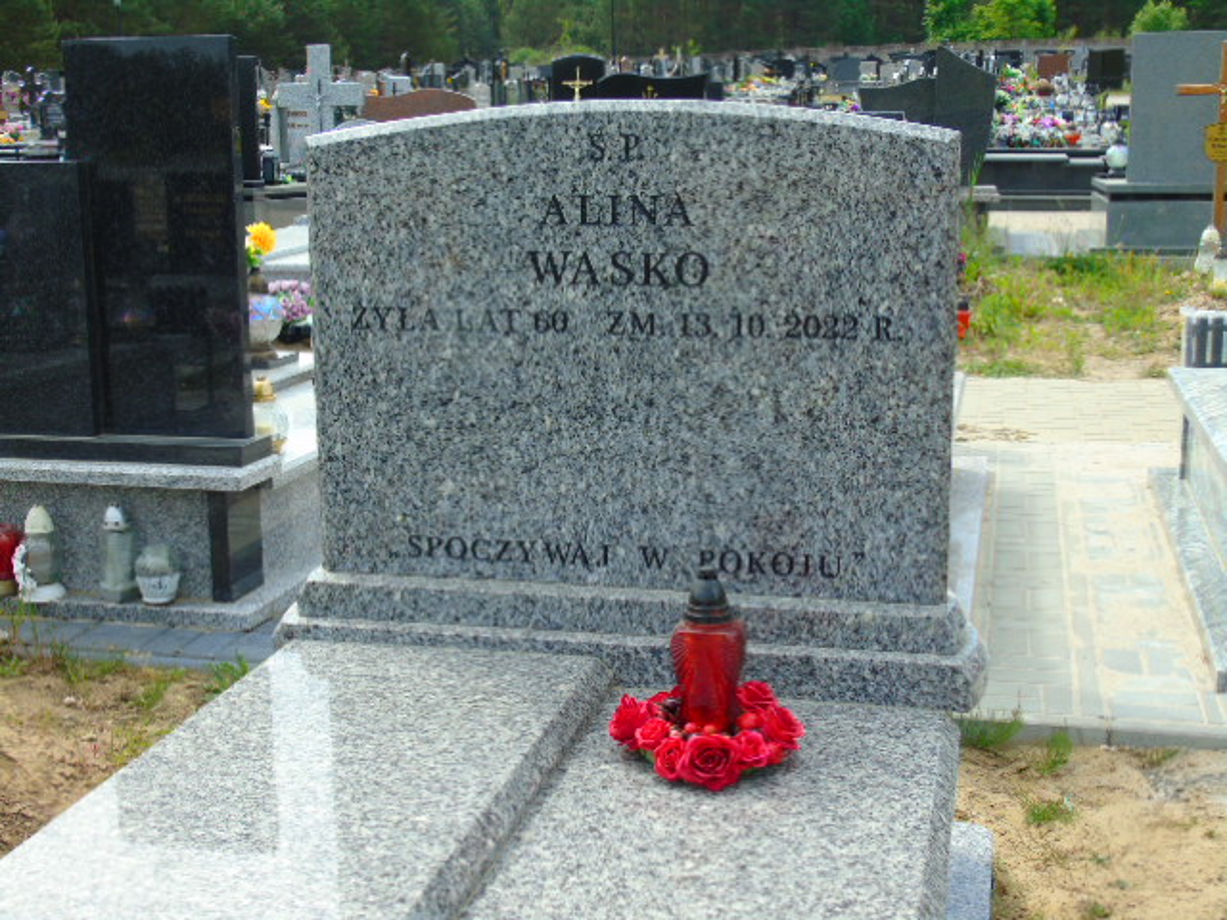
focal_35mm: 46
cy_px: 460
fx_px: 1631
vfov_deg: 31.5
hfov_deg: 41.2
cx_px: 614
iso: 80
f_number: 4.1
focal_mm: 8.2
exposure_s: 1/320
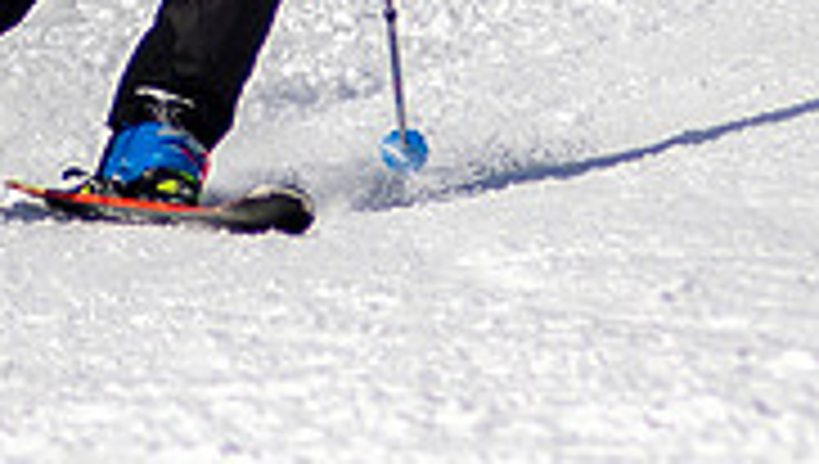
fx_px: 48673
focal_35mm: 2238
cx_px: 273
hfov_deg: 1.0
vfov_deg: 0.5
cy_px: -169
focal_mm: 300
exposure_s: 1/6400
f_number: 2.8
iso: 100
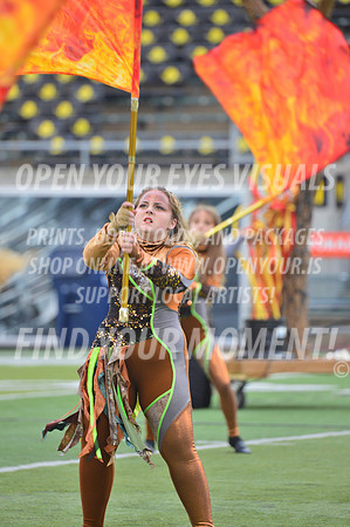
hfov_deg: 3.4
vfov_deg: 5.2
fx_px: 5846
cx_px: 175
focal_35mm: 400
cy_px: 264
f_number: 5.6
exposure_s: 1/320
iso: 640
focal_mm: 400
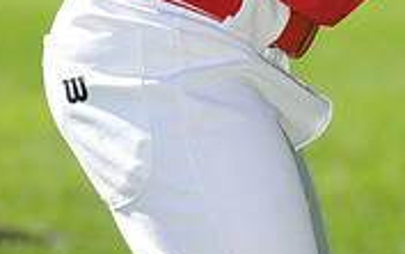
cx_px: 389
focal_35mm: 450
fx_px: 4972
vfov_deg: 2.9
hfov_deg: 4.7
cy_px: -313
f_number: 5.6
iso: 200
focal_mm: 135
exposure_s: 1/500
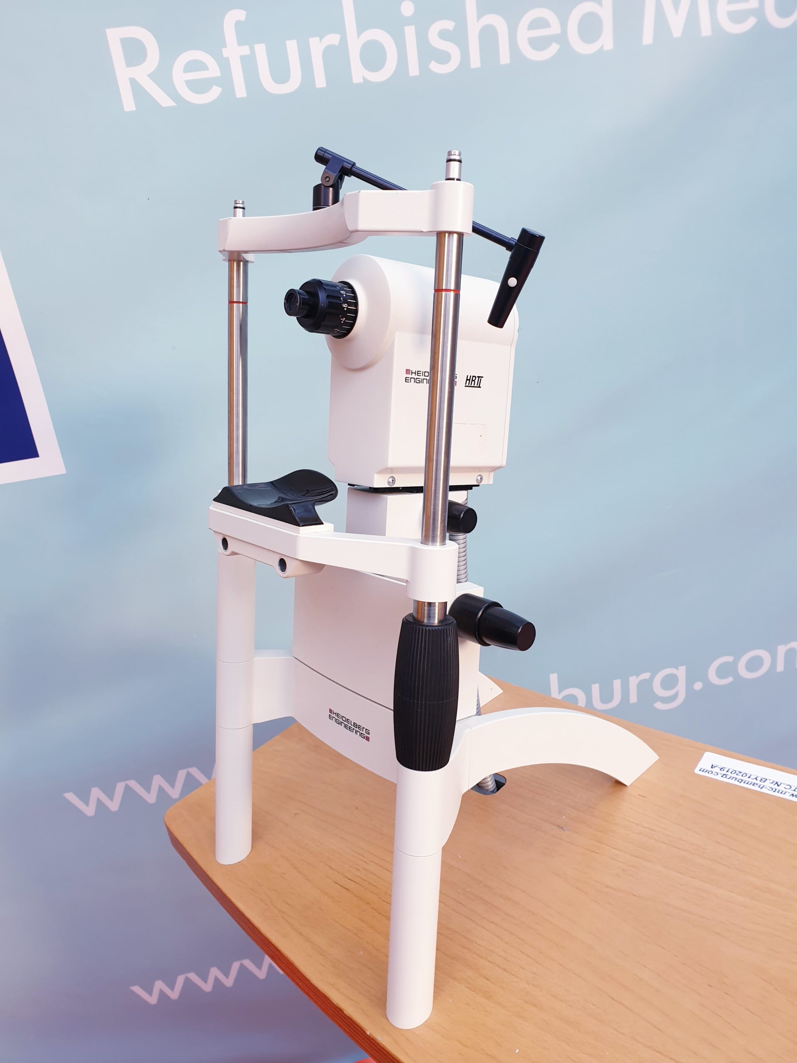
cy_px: 532
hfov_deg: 53.1
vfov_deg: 67.3
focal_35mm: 26
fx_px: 798
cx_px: 398
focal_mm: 4.3
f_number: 2.4
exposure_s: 1/50
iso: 100
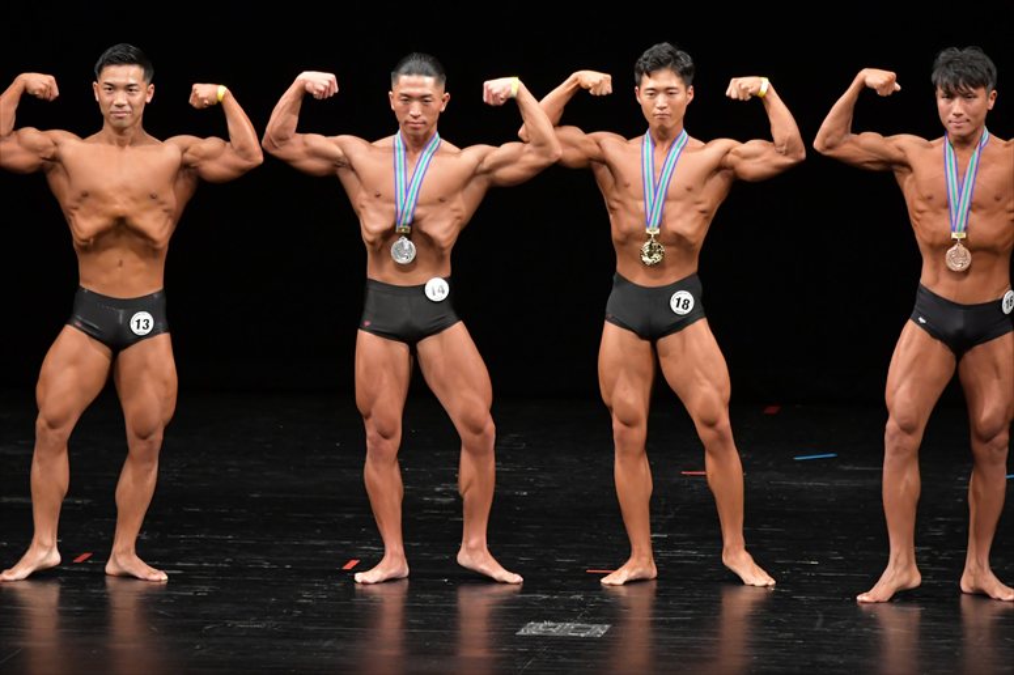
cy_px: 338
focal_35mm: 255
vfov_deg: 5.4
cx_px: 507
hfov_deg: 8.1
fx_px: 7179
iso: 3200
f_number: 5.6
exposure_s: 1/400
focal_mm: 170
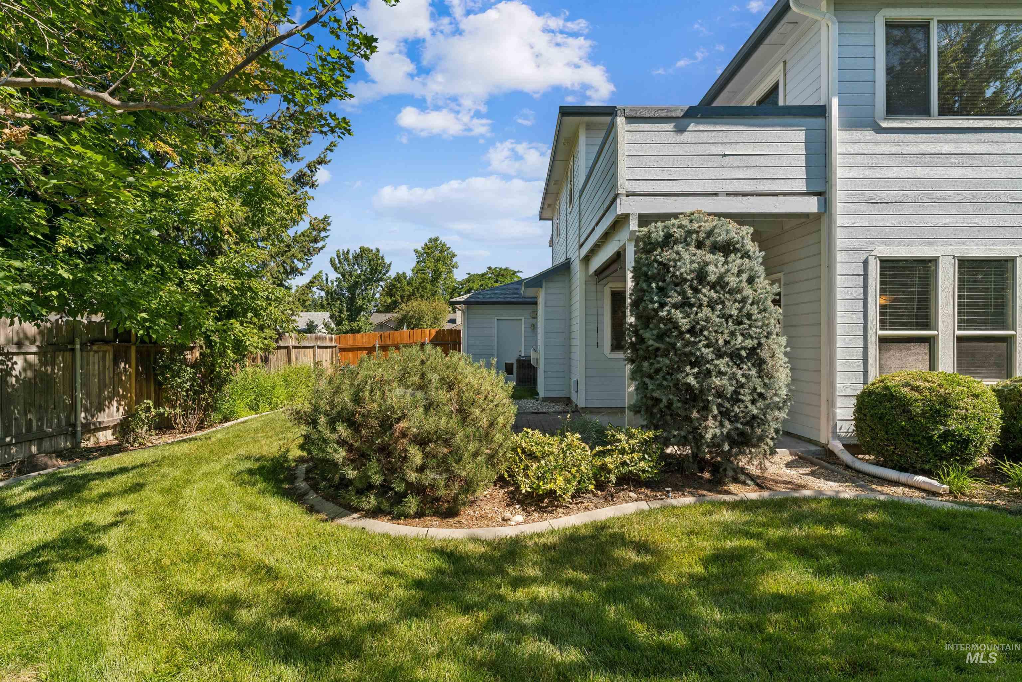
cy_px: 341
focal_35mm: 18
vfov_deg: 68.0
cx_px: 511
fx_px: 505
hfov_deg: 90.6
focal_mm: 17.8
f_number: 13
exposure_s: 1/200
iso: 400
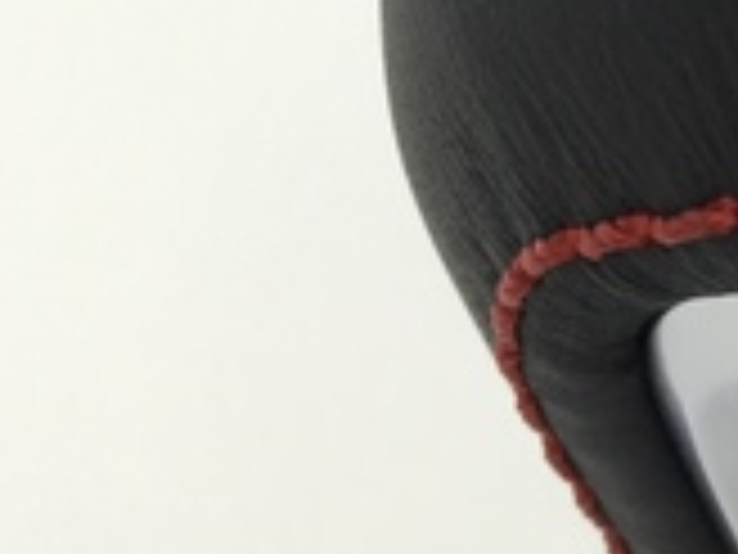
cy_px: -131
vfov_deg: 12.0
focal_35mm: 121
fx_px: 2580
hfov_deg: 14.9
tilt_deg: -47.3
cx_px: 1179
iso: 25
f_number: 2.4
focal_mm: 3.3
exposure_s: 1/30
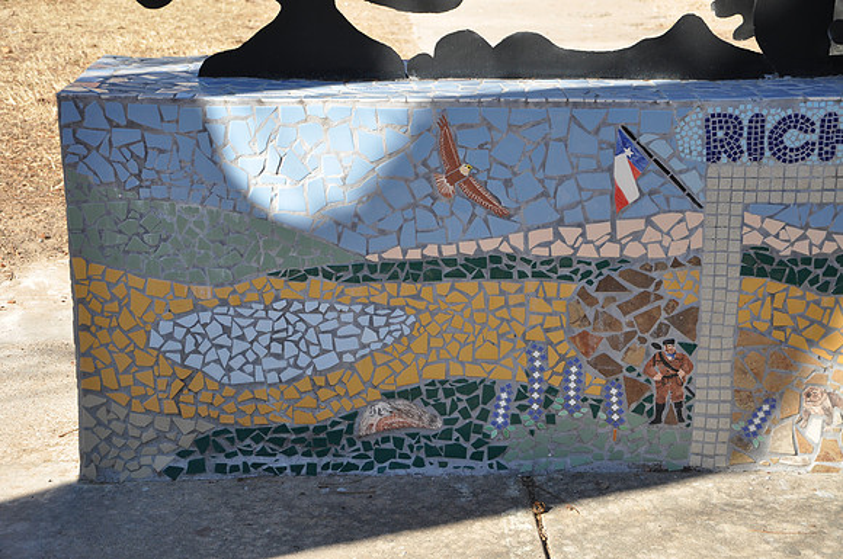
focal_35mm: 68
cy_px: 280
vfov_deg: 20.1
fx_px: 1578
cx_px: 422
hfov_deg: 29.9
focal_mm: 45
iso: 250
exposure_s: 1/125
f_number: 5.6
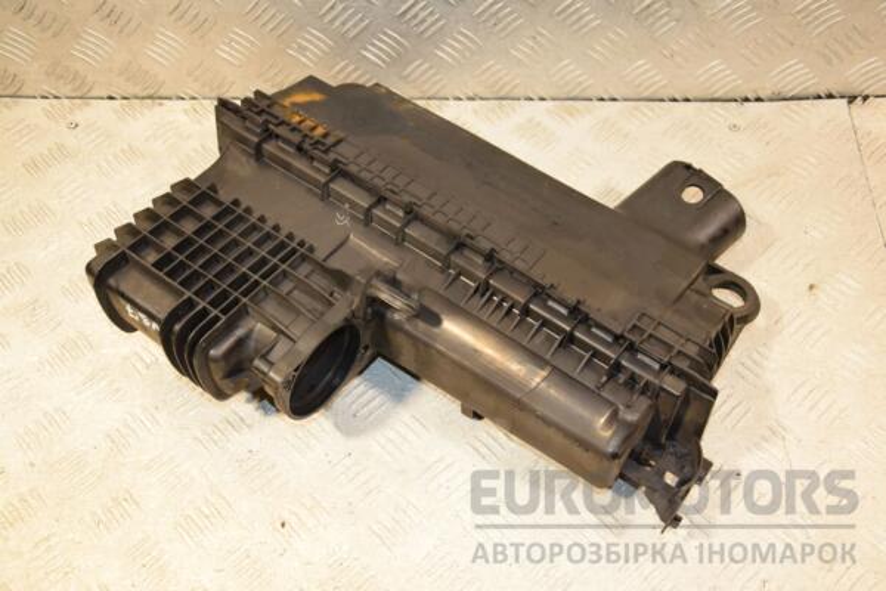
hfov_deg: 51.3
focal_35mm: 38
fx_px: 923
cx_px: 443
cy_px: 296
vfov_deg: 35.5
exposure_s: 1/200
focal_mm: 25
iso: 800
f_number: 5
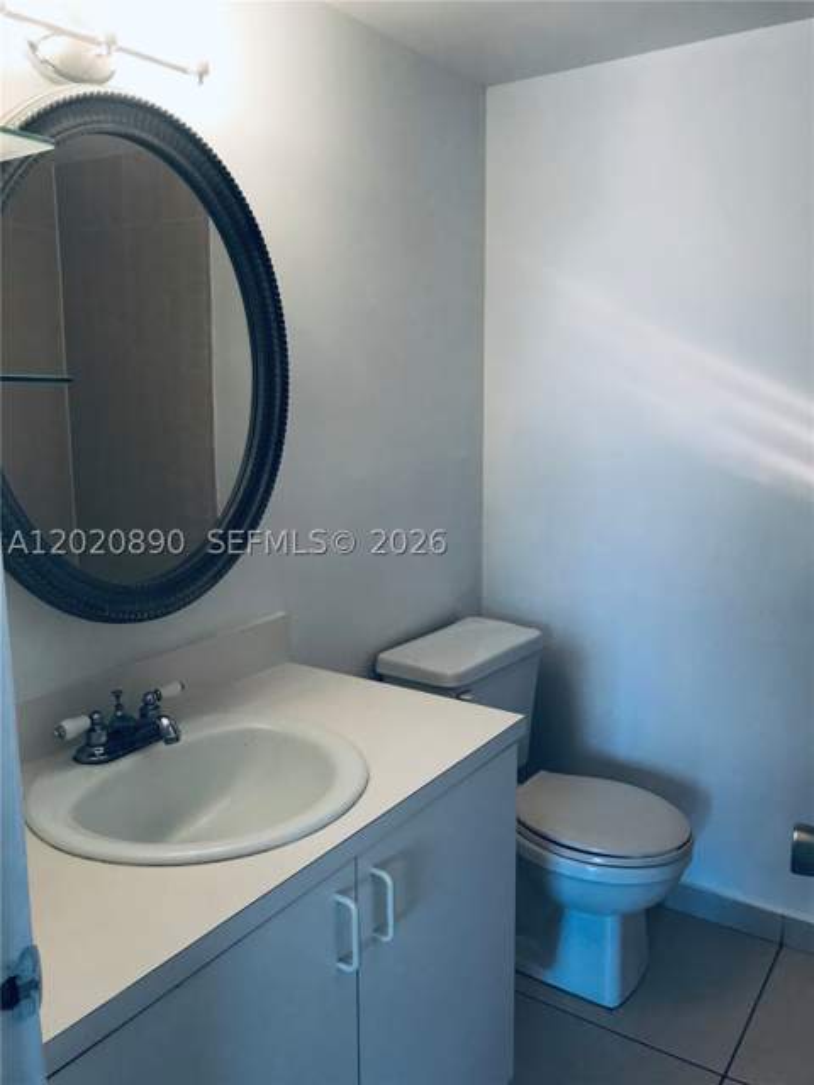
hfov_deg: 49.7
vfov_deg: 63.4
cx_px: 407
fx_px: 878
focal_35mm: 28
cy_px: 542
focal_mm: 3.99
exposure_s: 1/40
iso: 25
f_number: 1.8
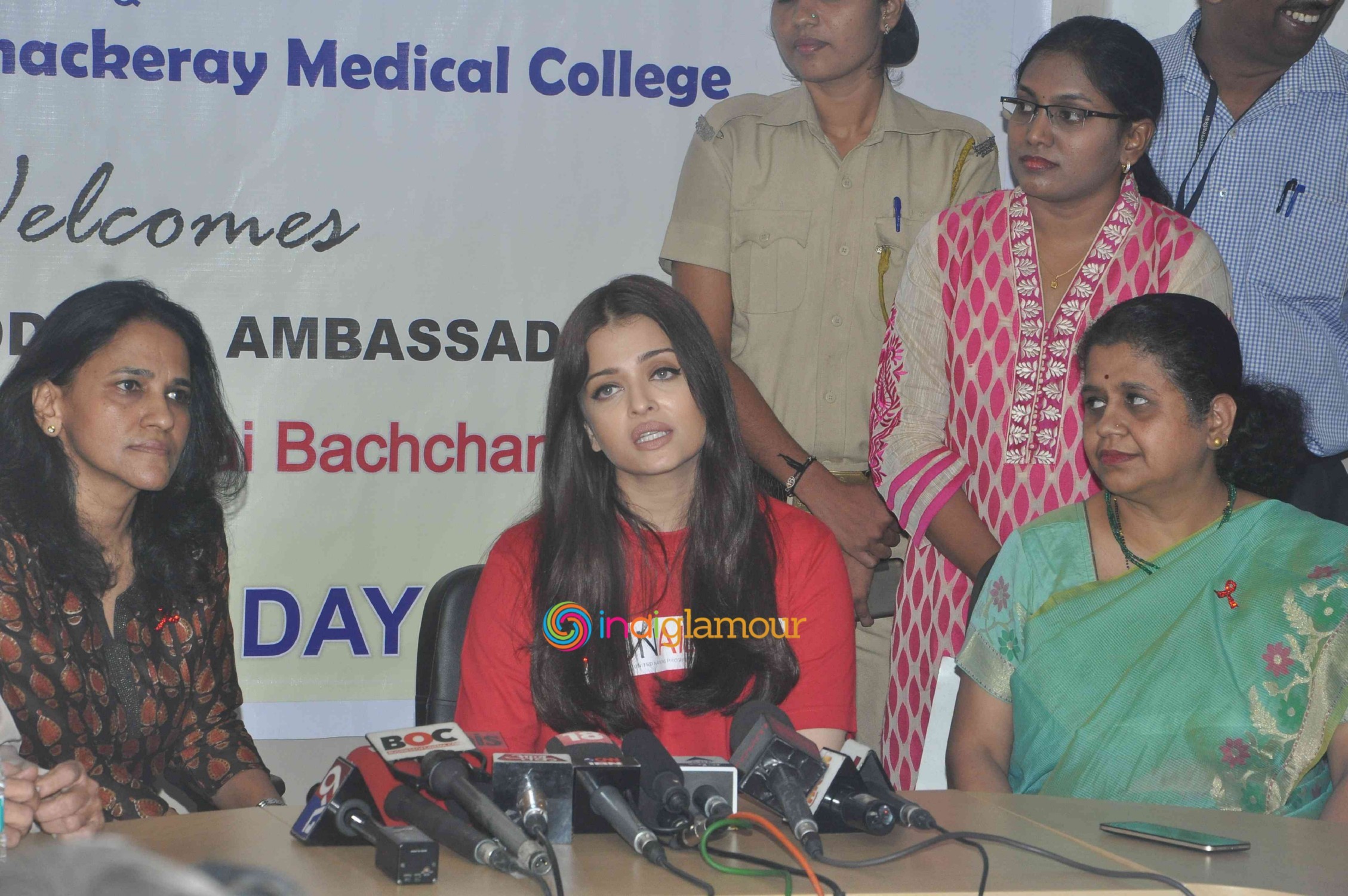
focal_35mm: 147
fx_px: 5498
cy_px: 448
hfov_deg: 14.0
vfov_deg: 9.3
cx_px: 674
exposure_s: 1/160
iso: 800
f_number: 11
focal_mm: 98
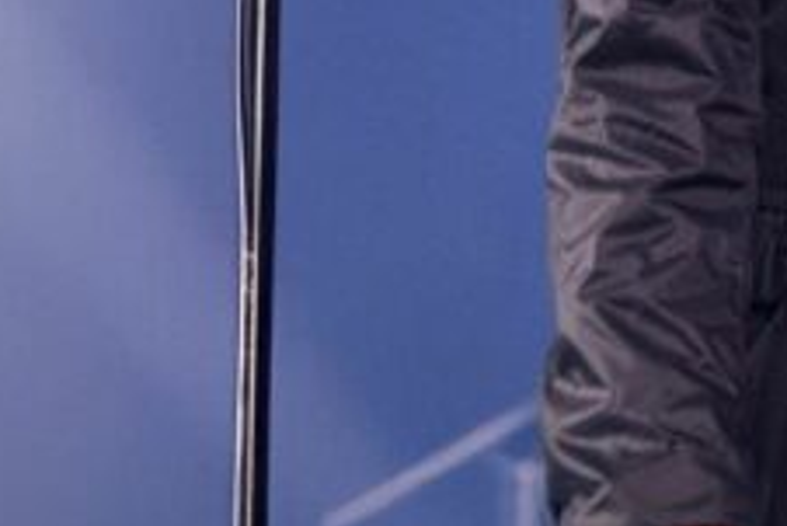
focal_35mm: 430
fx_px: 9406
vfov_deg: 3.2
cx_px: 756
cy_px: -221
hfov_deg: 4.8
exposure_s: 1/250
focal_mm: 95
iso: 2500
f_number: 6.3
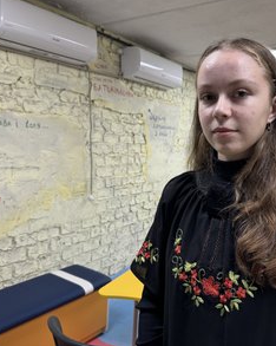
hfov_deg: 44.6
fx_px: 327
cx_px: 199
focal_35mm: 32
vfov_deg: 55.7
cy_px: 170
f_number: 1.78
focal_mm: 6.86
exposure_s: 1/100
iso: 160
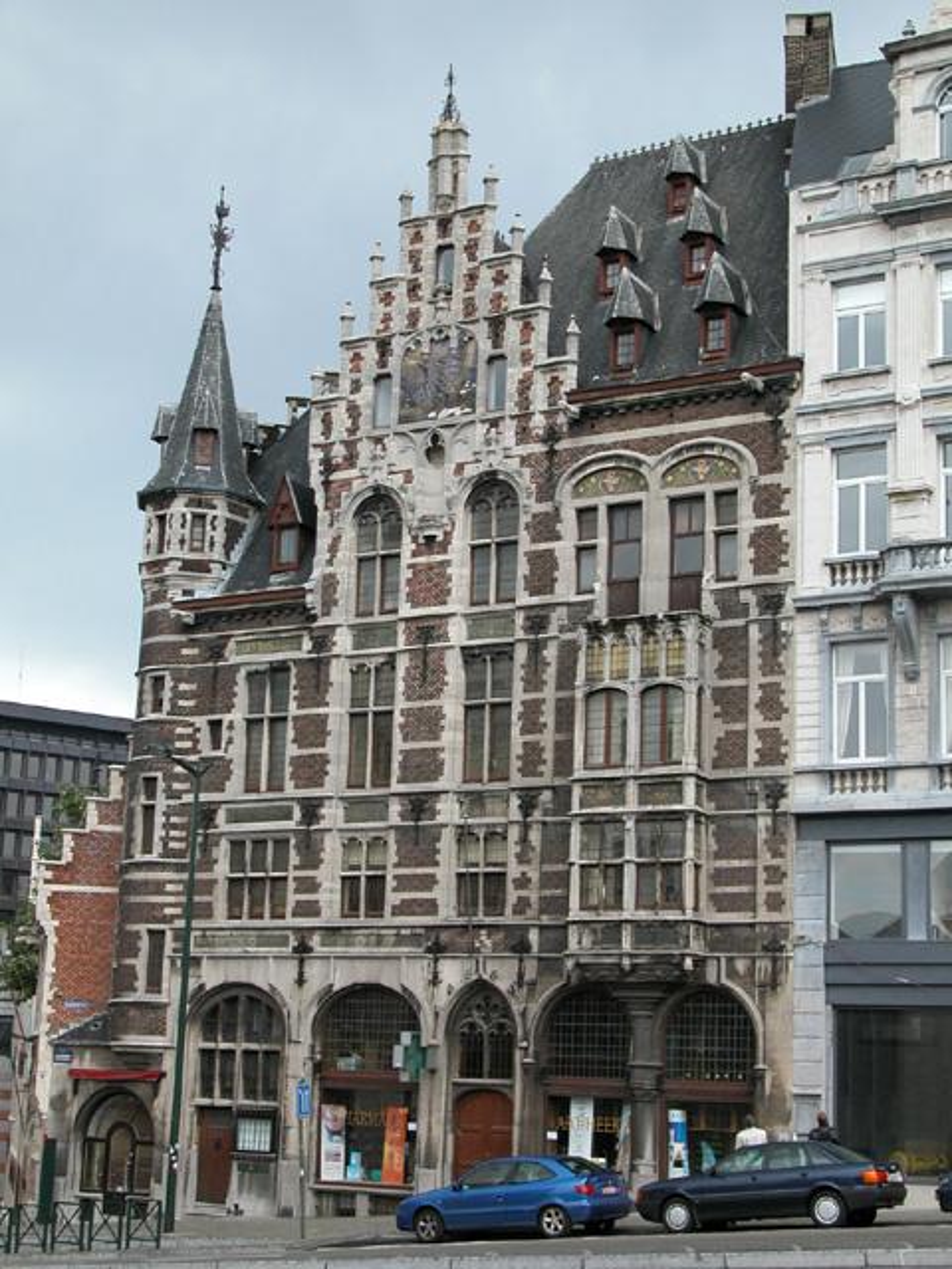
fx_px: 2090
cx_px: 476
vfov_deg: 33.8
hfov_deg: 25.7
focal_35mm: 57
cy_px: 634
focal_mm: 14.7
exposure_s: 1/156
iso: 100
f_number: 4.4
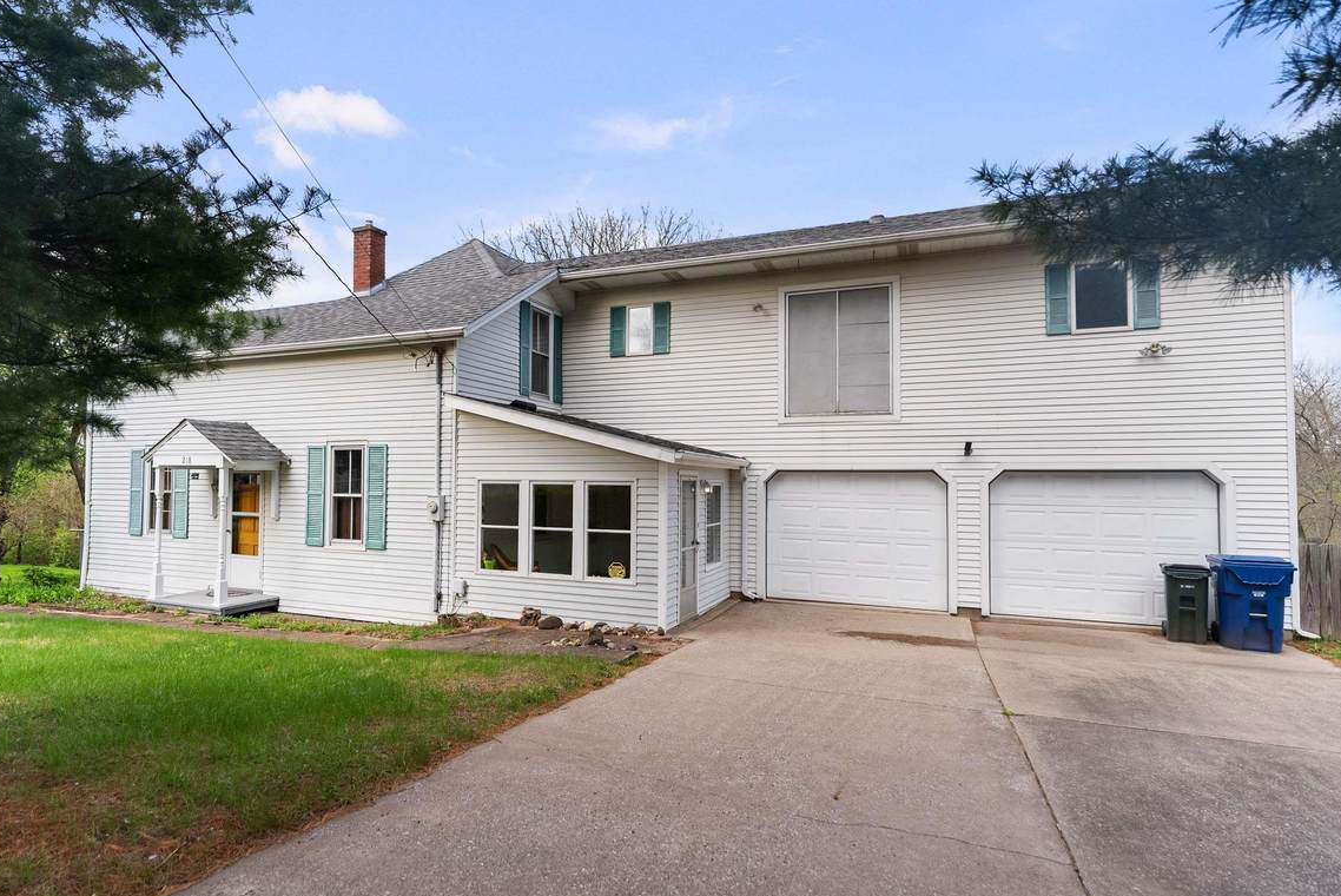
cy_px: 484
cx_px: 605
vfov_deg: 64.8
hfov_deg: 86.9
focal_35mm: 19
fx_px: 704
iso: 250
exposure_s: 1/1600
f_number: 2.8
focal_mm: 16.8
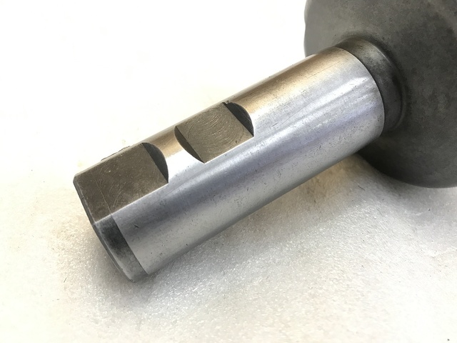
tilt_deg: -45.6
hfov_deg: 63.4
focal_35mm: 28
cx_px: 228
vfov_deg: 49.7
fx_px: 370
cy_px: 172
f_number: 1.8
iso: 40
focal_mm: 3.99
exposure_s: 1/20
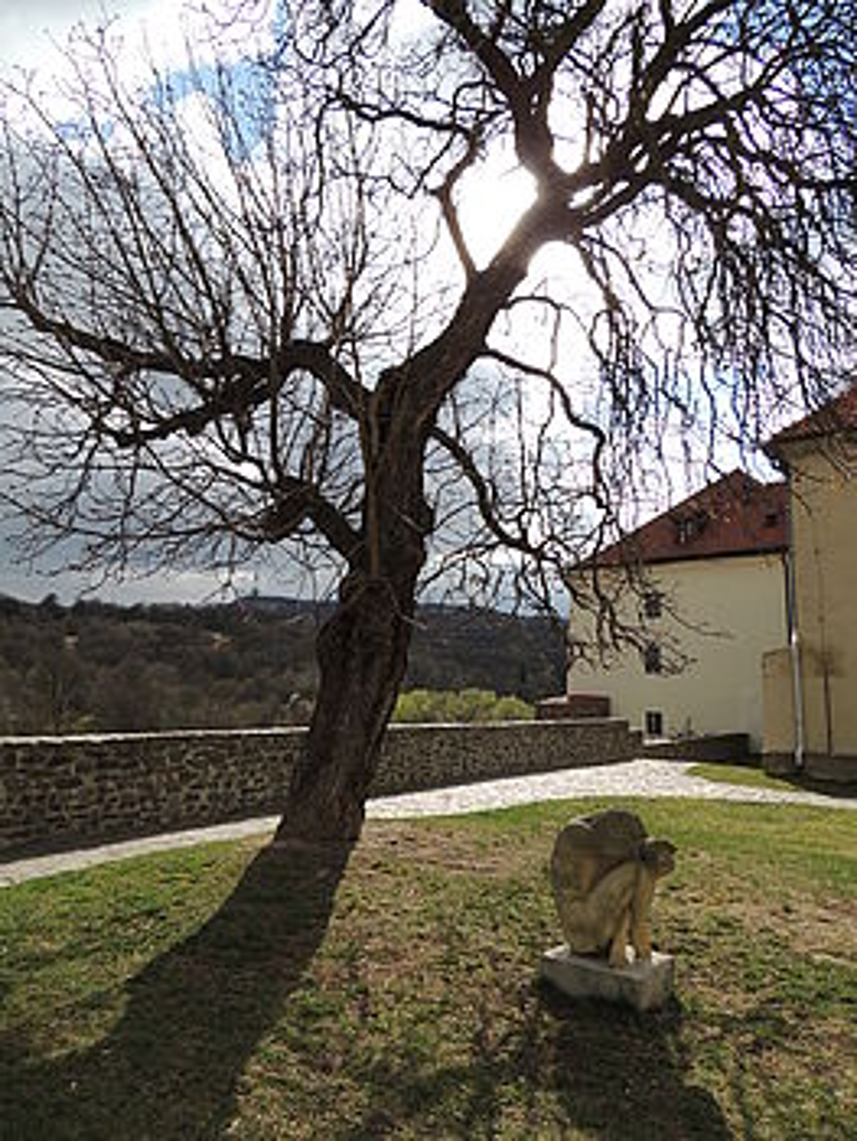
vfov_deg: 71.6
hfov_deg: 56.9
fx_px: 791
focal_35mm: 24
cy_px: 570
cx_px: 428
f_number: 3
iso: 100
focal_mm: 4.3
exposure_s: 1/1250
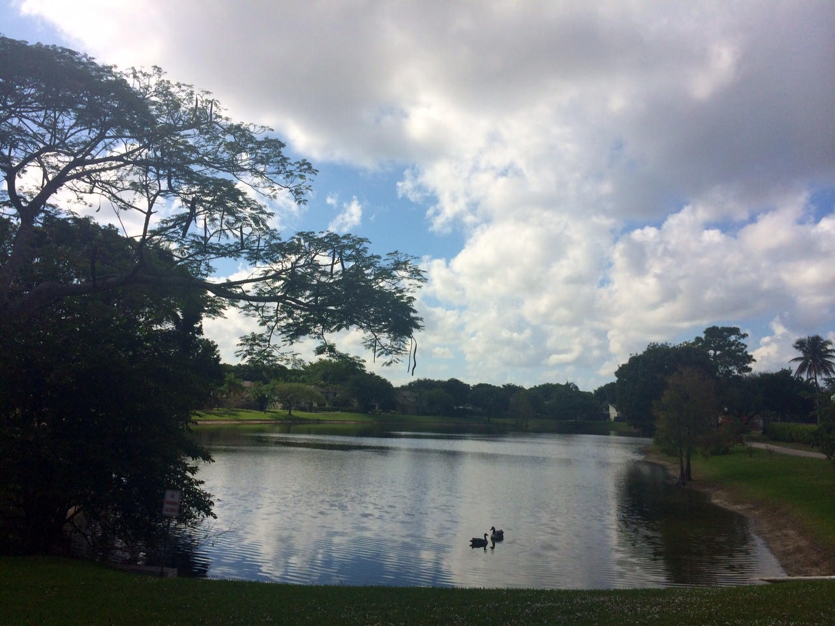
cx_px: 418
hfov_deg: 60.0
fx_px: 724
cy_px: 313
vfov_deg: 46.8
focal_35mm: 30
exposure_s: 1/5128
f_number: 2.2
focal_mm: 4.12
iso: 40
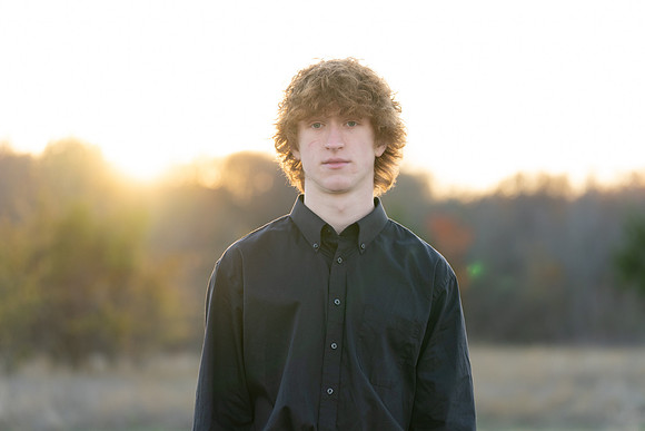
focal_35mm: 105
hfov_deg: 19.5
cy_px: 216
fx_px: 1882
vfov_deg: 13.0
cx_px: 322
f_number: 2.8
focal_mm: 105
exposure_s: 1/320
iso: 400
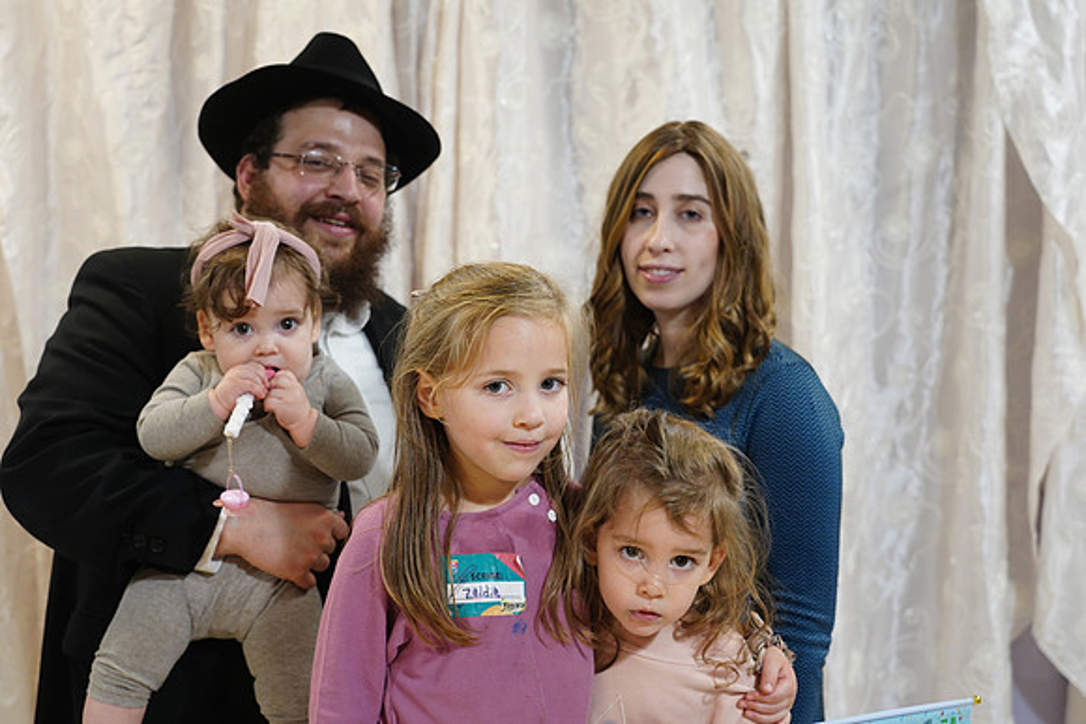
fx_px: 1478
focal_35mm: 49
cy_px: 362
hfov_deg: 40.3
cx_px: 543
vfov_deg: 27.5
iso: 2000
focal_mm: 49
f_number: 4.5
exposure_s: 1/100
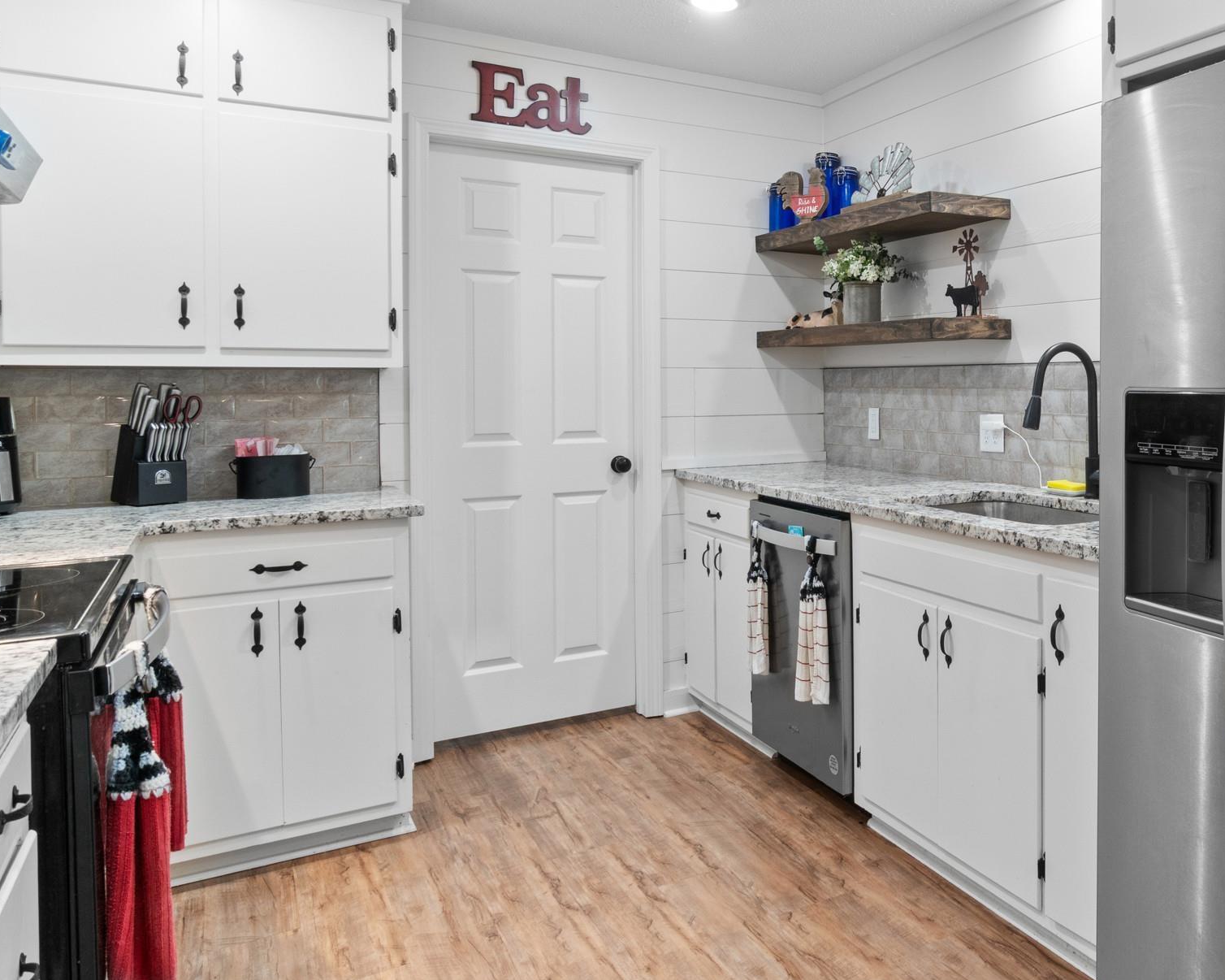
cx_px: 964
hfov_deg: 57.9
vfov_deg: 51.1
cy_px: 378
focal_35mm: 28
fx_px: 1015
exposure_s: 1/1.67
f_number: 9
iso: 250
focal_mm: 12
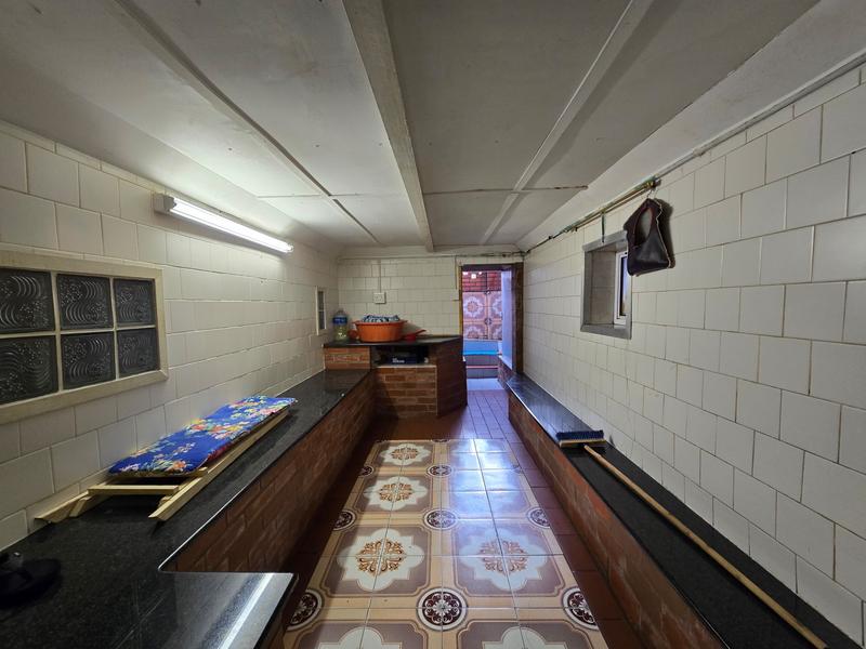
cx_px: 433
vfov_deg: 89.9
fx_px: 325
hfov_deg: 106.2
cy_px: 324
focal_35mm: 13
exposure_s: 1/50
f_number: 2.2
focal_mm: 2.2
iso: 160
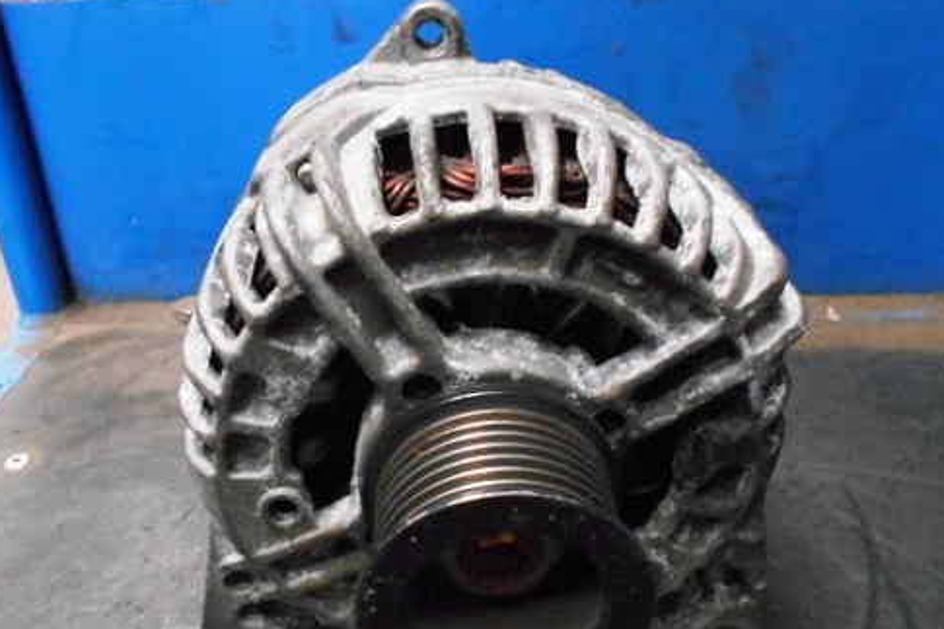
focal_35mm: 31
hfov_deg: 60.2
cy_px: 353
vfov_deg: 42.2
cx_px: 436
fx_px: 813
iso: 800
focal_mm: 4.6
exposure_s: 1/10
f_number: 3.2
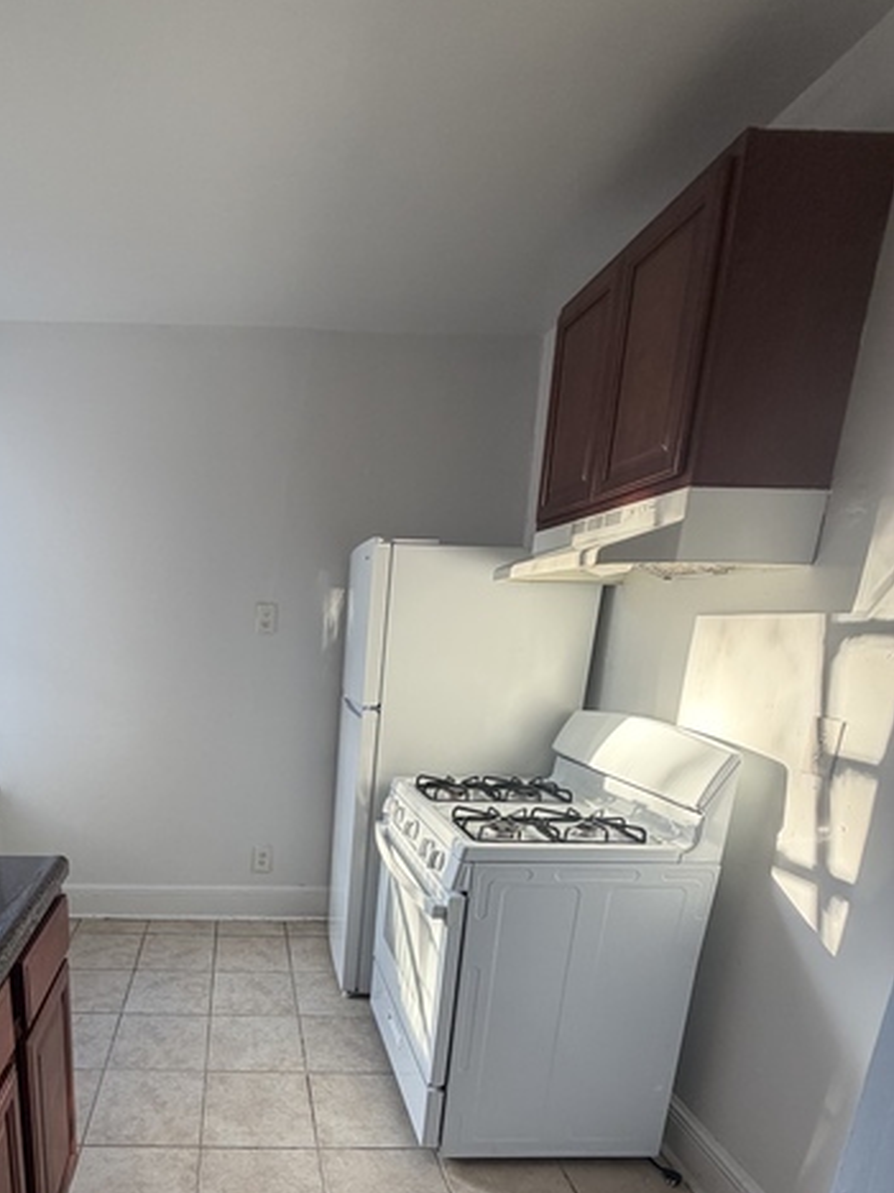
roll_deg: -1.5
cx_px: 258
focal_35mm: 20
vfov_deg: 78.5
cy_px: 816
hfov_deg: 63.2
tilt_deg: -14.2
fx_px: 689
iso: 160
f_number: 2.2
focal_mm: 2.22
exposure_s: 1/121
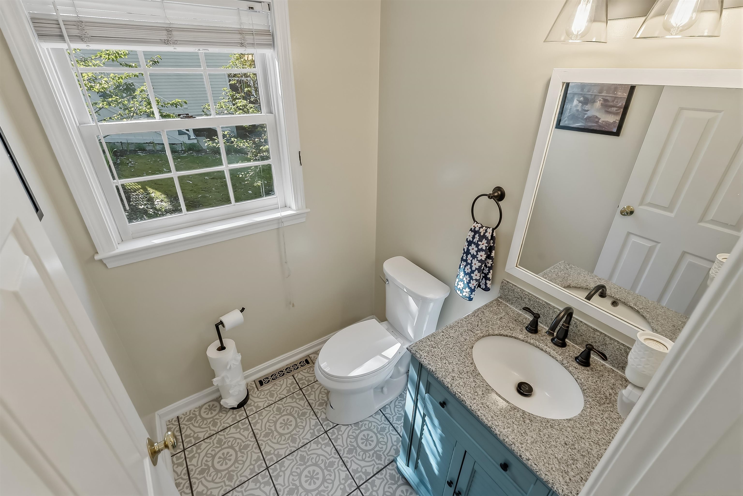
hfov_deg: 96.7
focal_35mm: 16
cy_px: 248
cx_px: 372
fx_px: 330
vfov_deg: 73.8
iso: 800
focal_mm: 16
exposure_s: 1/50
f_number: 9
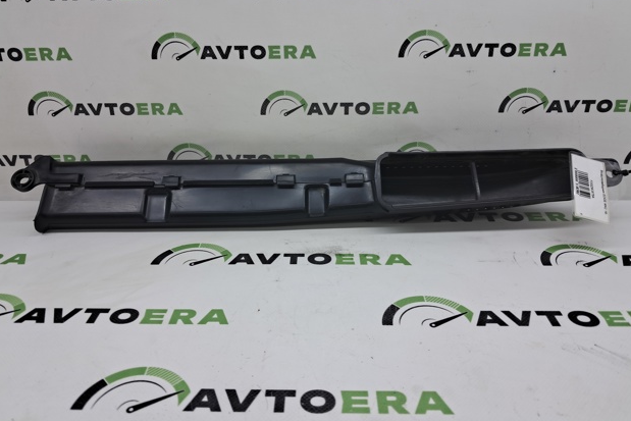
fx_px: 508
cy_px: 184
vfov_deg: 44.9
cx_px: 309
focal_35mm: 29
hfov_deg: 63.6
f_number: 1.8
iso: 50
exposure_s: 1/120
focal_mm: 4
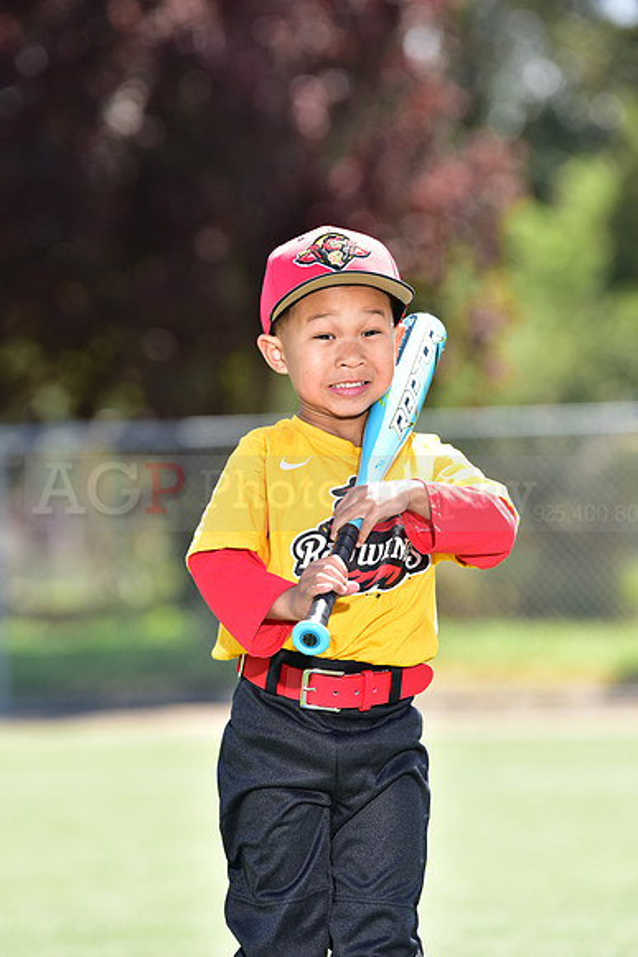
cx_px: 319
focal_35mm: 200
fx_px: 5313
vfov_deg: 10.3
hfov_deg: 6.9
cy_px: 478
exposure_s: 1/200
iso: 80
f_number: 4.5
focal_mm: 200
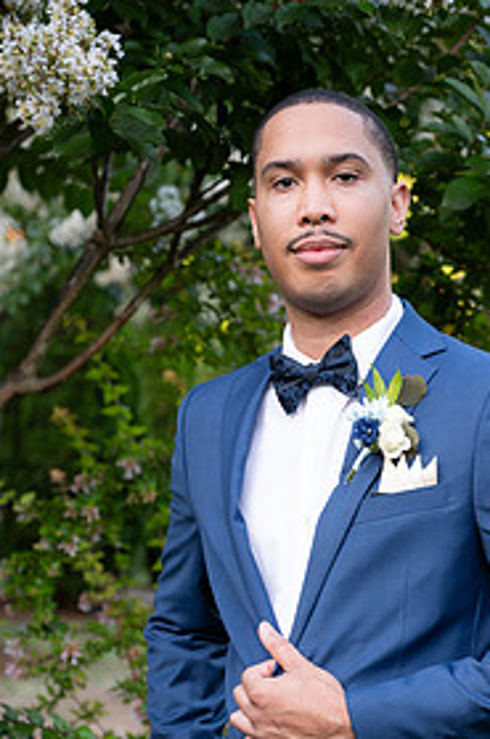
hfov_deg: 12.1
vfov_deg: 18.0
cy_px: 538
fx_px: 2316
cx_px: 356
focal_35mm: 113
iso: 640
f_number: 4
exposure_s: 1/250
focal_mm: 70
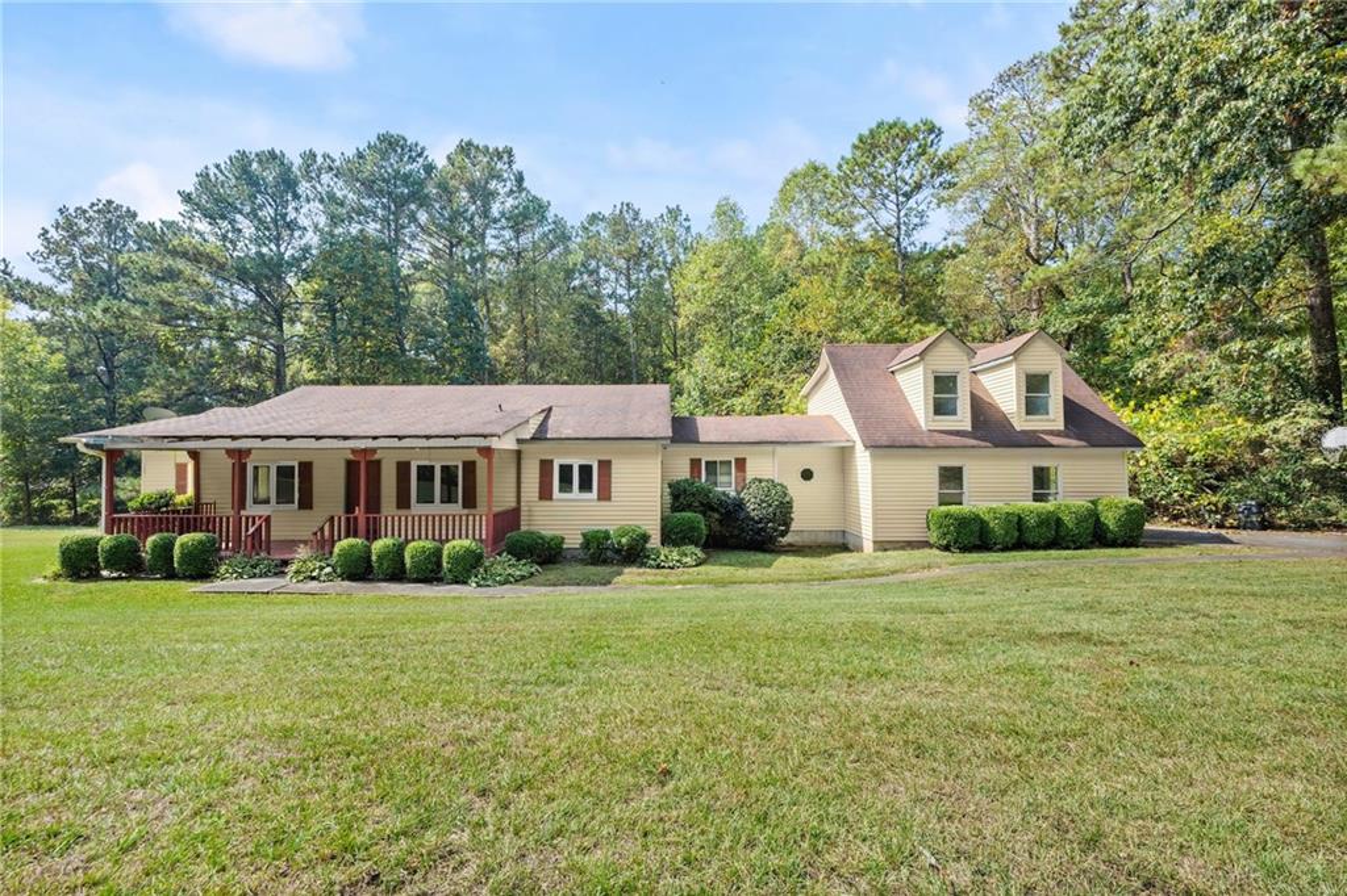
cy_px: 448
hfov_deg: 104.3
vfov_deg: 81.2
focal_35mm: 14
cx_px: 674
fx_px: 524
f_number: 7.1
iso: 800
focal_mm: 14
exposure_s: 1/500
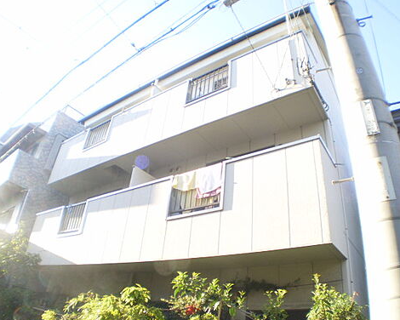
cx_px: 211
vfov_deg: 39.2
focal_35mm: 38
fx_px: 450
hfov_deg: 47.9
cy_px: 161
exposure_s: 1/100
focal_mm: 6.3
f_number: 3.1
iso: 64
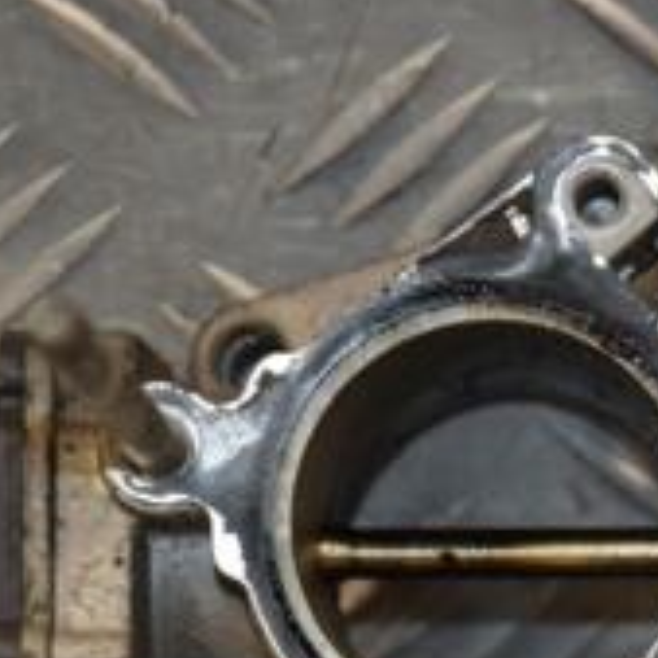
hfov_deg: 4.0
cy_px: 677
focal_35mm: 443
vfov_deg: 4.0
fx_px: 9527
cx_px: 572
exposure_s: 1/200
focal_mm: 98
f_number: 5.6
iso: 800
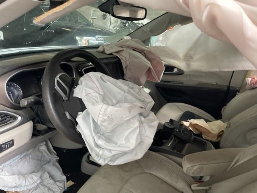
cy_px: 96
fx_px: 193
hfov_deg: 67.3
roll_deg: -3.5
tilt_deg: -19.8
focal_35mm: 26
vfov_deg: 53.1
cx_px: 128
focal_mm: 4.2
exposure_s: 1/60
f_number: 1.6
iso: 200
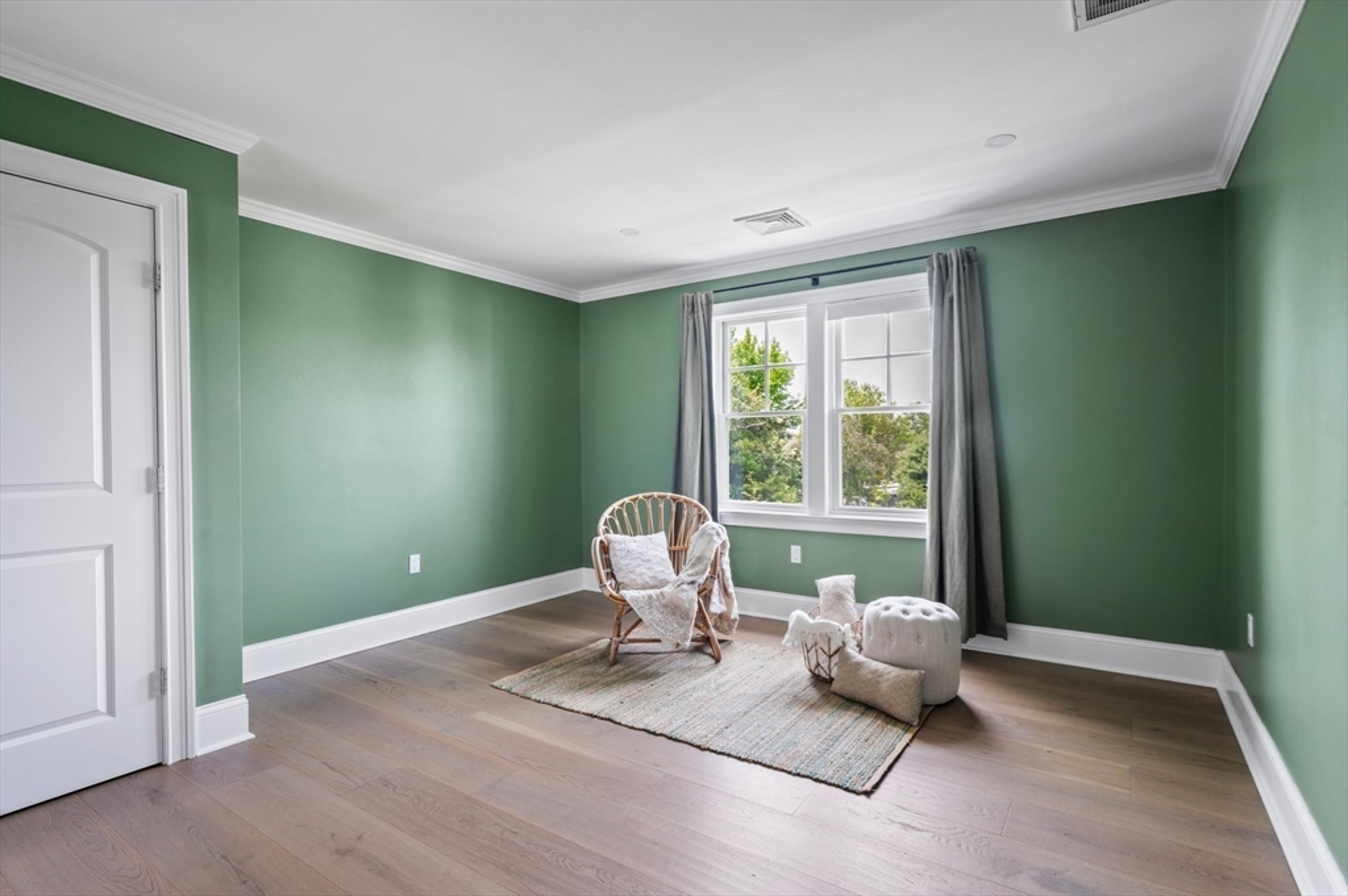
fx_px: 636
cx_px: 674
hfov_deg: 93.3
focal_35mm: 17
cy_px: 448
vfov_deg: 70.3
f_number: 9
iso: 400
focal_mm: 17
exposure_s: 1/6
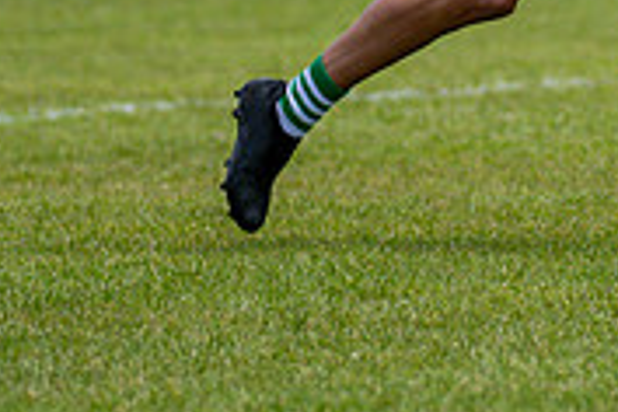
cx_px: 733
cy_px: -248
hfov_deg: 3.4
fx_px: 10505
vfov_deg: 2.2
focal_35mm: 612
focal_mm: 125
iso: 320
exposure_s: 1/6400
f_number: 2.8
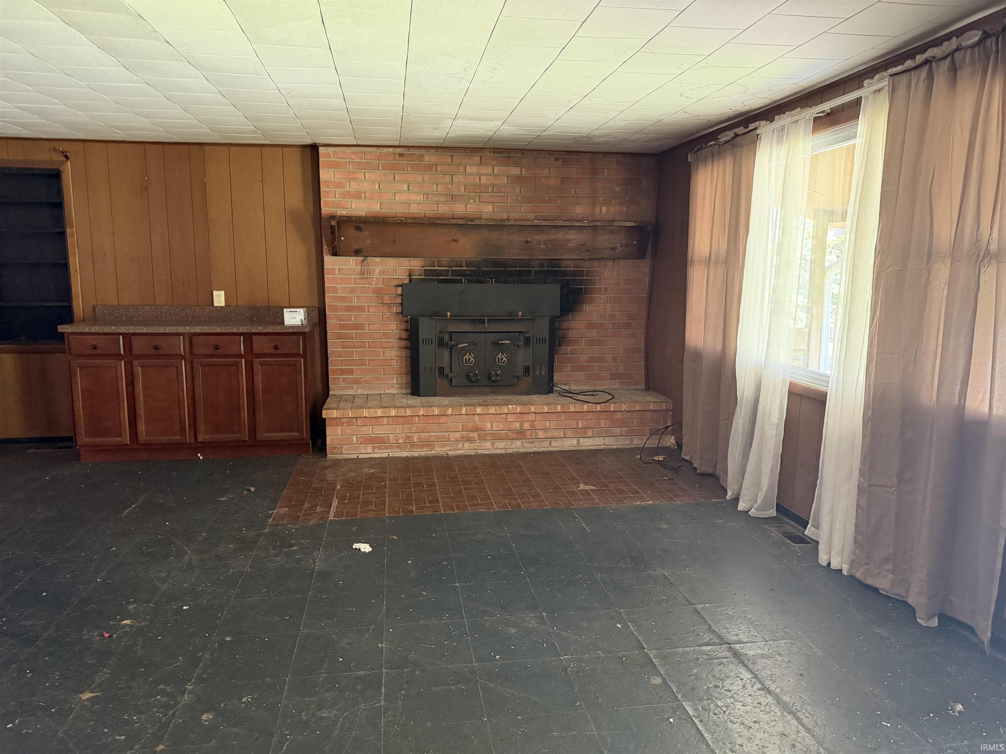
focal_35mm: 24
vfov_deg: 56.8
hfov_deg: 71.6
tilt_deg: -8.8
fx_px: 697
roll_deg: -0.6
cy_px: 377
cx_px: 503
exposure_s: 1/52
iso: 800
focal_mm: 6.76
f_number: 1.78
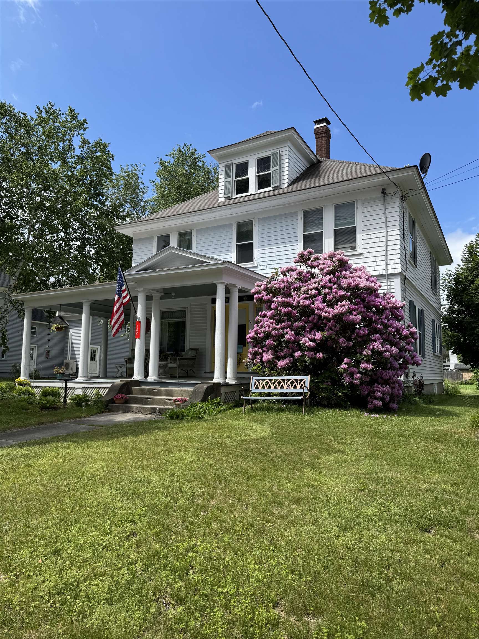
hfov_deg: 56.8
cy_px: 320
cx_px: 240
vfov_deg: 71.6
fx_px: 443
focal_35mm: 24
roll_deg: -1.0
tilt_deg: +7.6
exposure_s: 1/3247
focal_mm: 6.76
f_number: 1.78
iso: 80
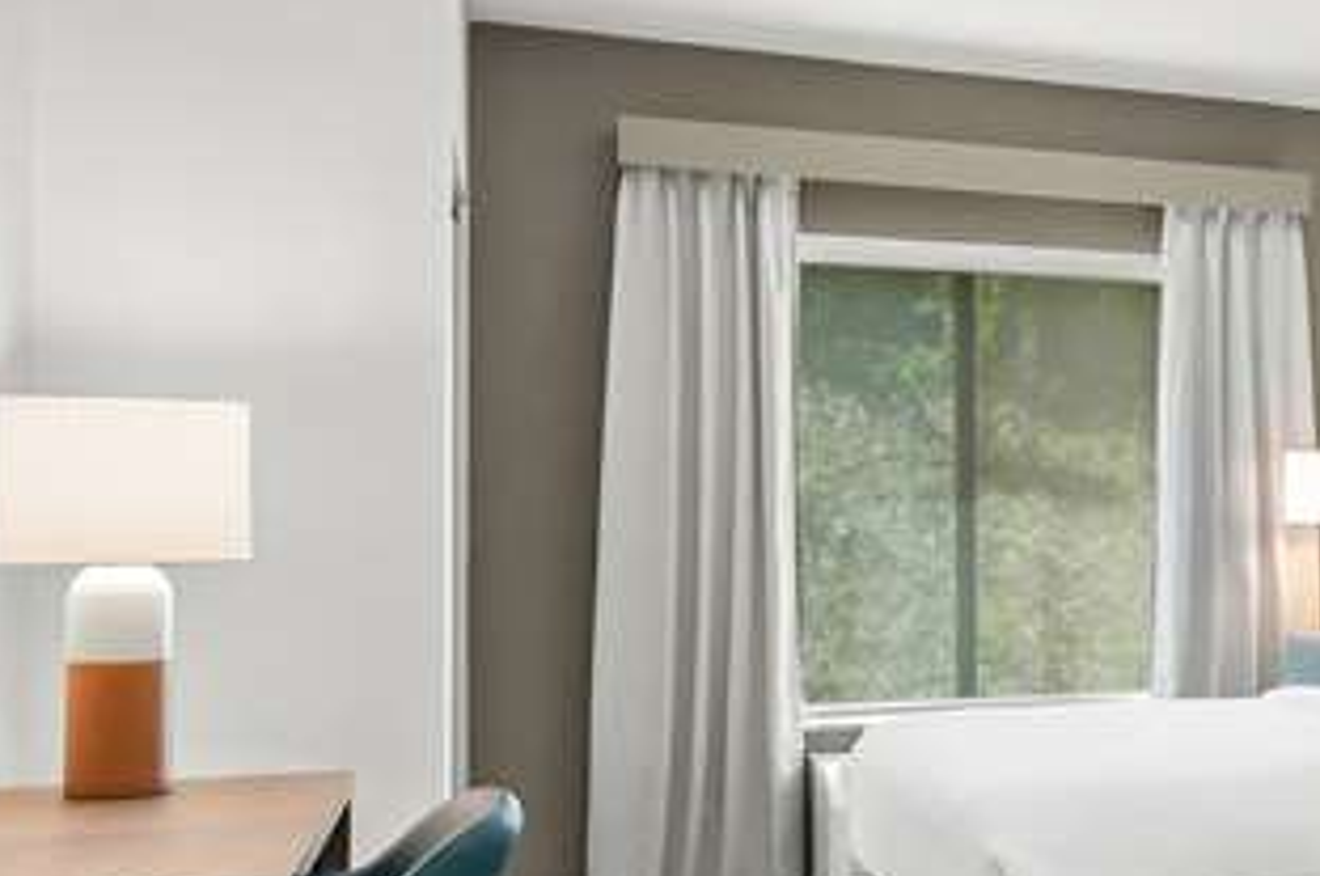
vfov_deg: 29.1
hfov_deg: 34.5
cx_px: 1574
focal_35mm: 46
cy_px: 514
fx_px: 1684
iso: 500
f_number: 8
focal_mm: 14
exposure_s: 1/2
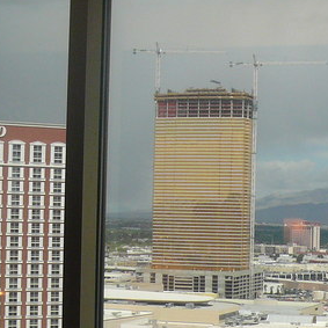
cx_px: 279
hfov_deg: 16.9
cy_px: 209
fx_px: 1093
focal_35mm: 102
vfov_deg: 17.0
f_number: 3
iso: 100
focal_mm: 5.4
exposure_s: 1/160
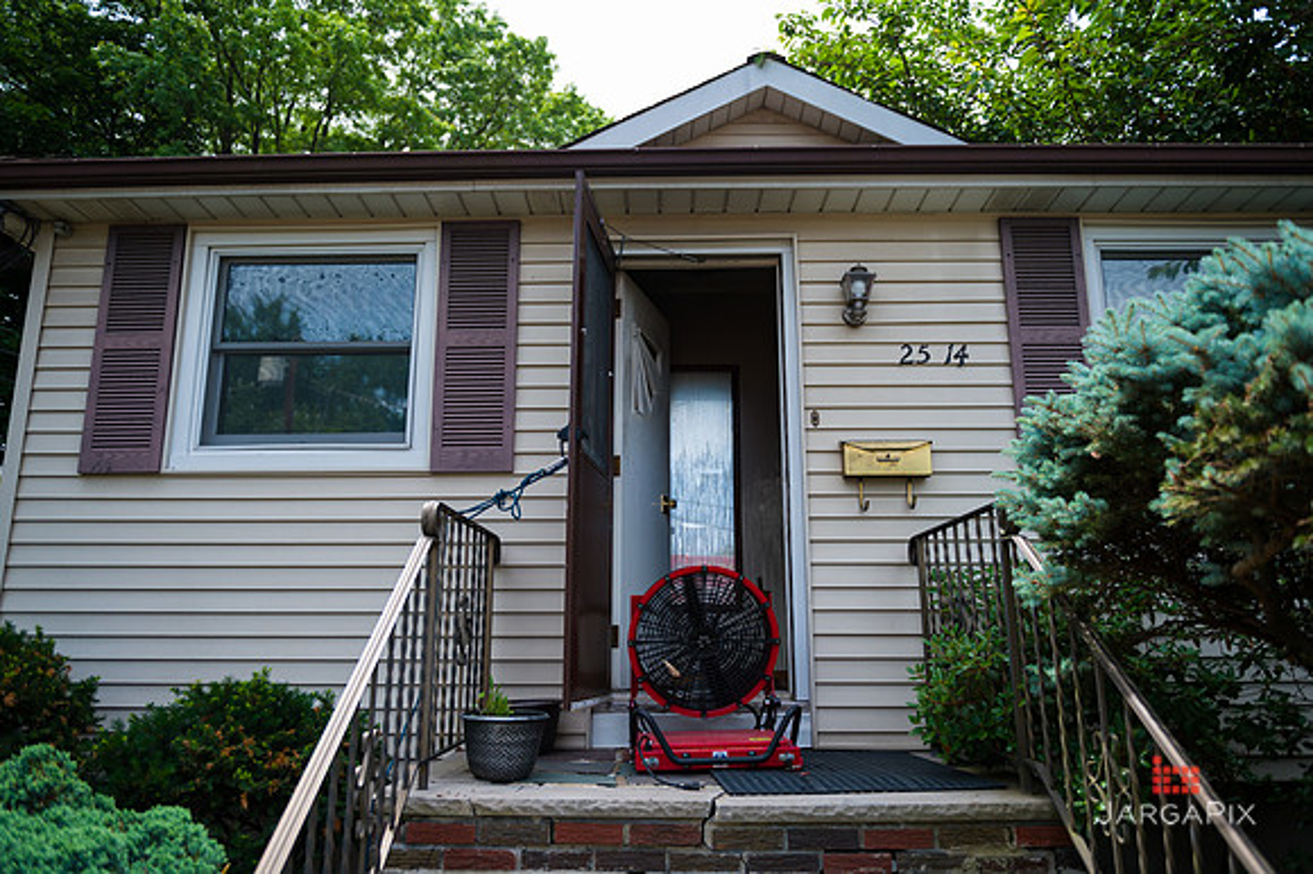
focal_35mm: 26
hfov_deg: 69.4
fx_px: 948
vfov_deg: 49.5
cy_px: 437
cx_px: 656
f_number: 3.2
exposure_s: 1/2000
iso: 200
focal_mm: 26
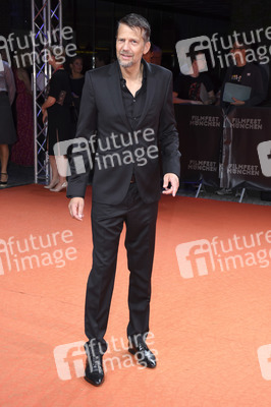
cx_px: 136
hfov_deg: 23.7
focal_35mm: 57
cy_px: 204
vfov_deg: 35.1
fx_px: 645
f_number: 6.3
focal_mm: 38
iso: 400
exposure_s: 1/160
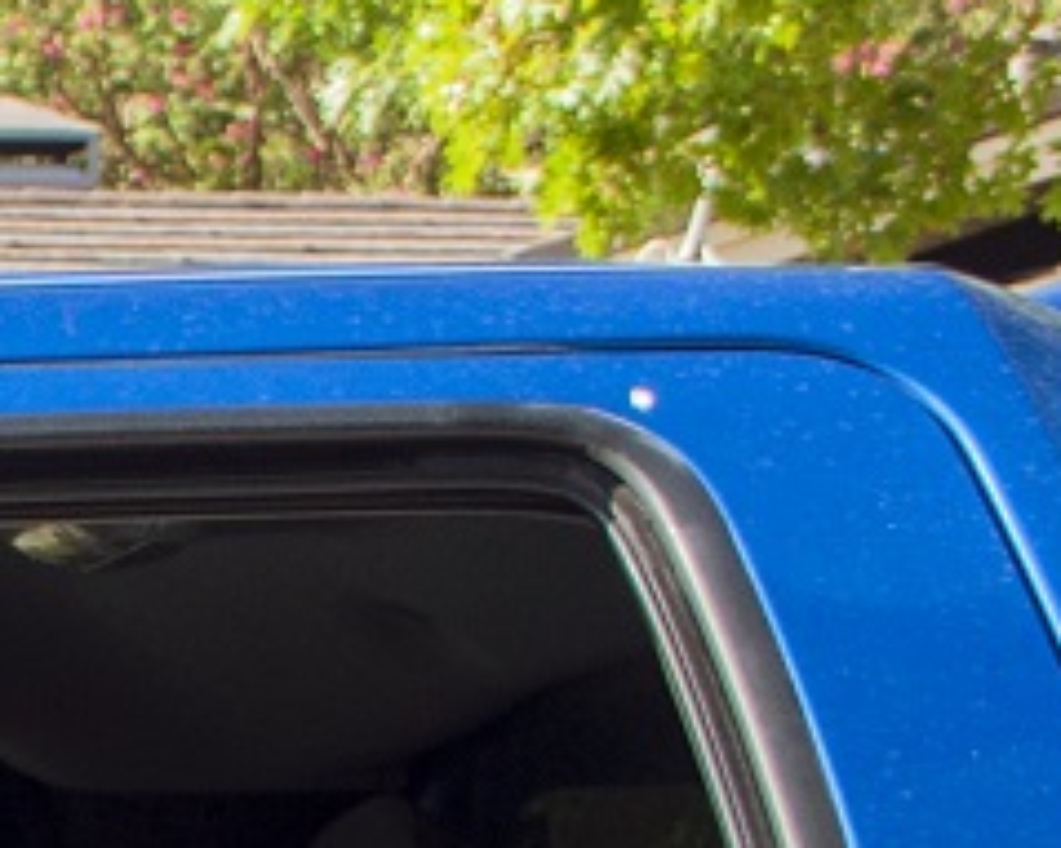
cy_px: 1512
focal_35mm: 182
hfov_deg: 9.2
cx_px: -1707
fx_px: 5713
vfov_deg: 8.2
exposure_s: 1/160
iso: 200
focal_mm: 24
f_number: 6.3
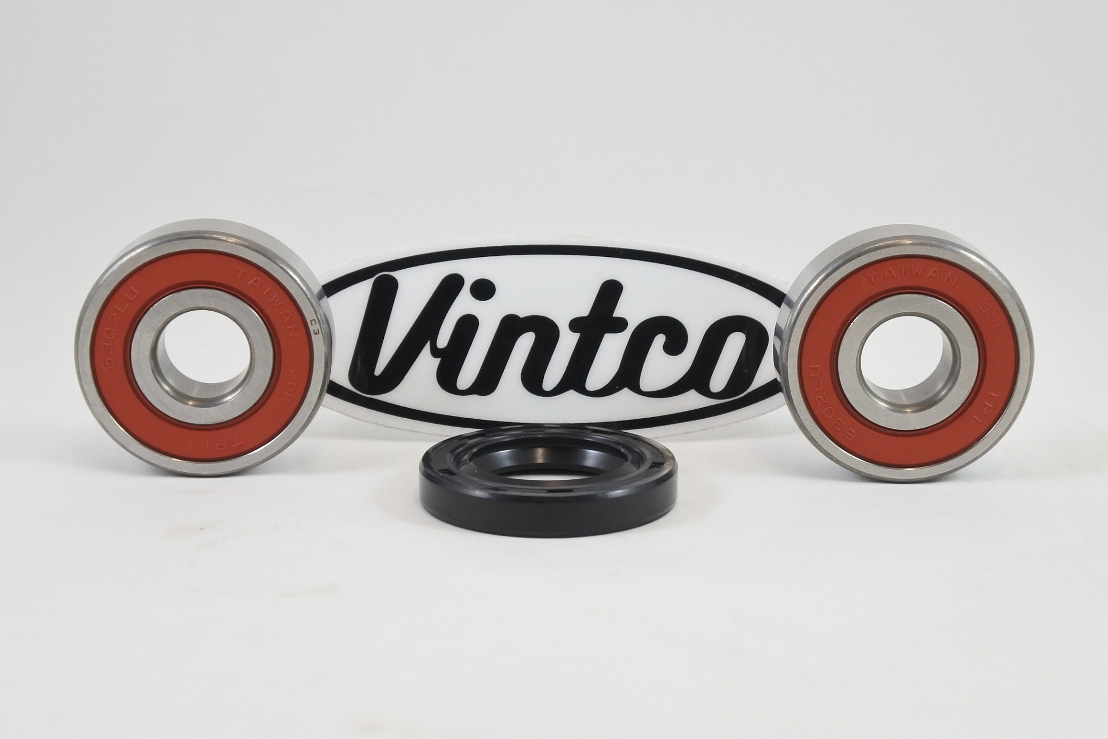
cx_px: 554
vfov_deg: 23.4
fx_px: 1785
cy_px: 370
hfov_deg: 34.5
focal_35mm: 58
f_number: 4.8
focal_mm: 21.8
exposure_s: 1/125
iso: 560
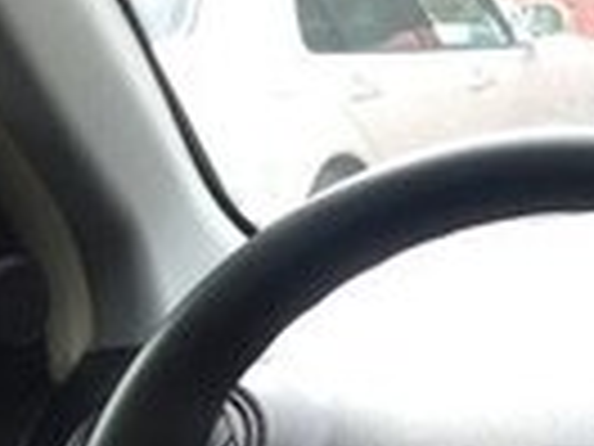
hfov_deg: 10.4
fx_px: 2831
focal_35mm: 165
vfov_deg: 8.9
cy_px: 588
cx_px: 1390
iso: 50
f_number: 2.4
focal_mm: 4.12
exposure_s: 1/60
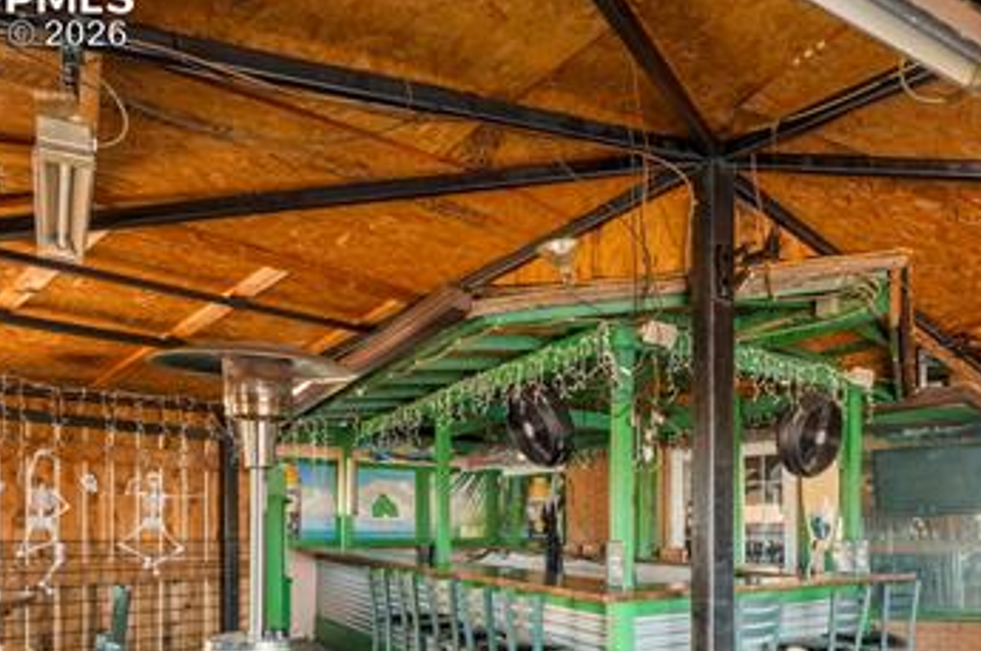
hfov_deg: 66.7
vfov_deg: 45.9
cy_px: 554
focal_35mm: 26
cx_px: 688
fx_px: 707
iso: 800
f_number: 8
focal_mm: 14
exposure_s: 1/160
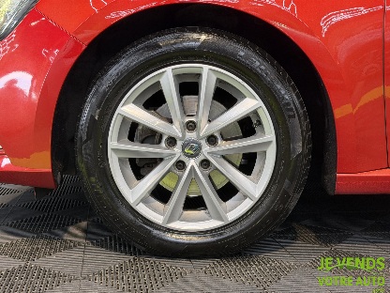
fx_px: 541
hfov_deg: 39.7
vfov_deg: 30.3
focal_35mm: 48
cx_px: 195
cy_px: 146
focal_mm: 6.76
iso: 100
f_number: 1.78
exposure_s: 1/50
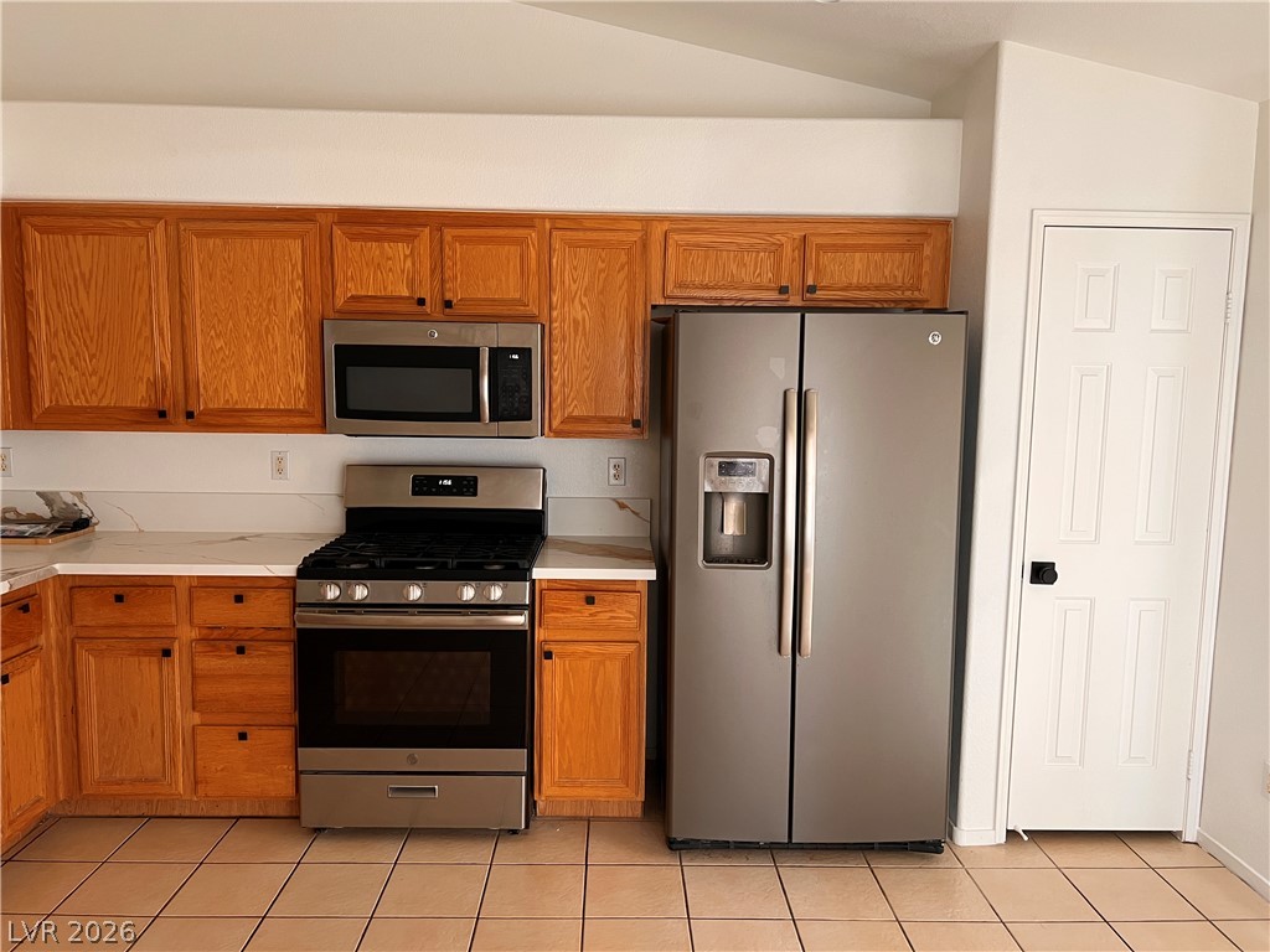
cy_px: 476
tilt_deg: -6.2
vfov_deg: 53.1
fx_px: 954
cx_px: 635
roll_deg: -0.8
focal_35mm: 26
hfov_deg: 67.3
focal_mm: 5.7
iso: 125
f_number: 1.5
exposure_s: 1/91
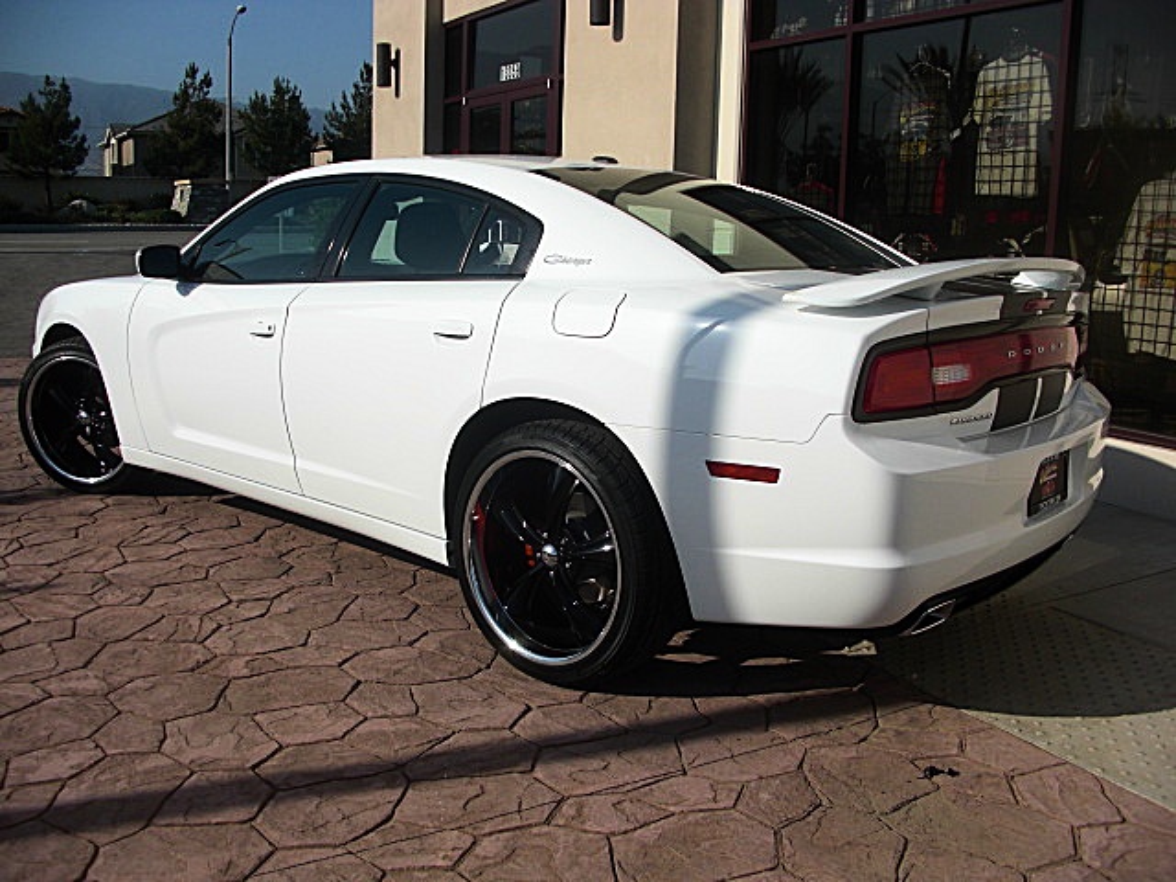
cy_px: 441
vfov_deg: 39.7
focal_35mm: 36
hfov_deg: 51.4
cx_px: 588
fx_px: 1223
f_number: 7.9
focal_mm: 6.3
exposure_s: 1/200
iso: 50
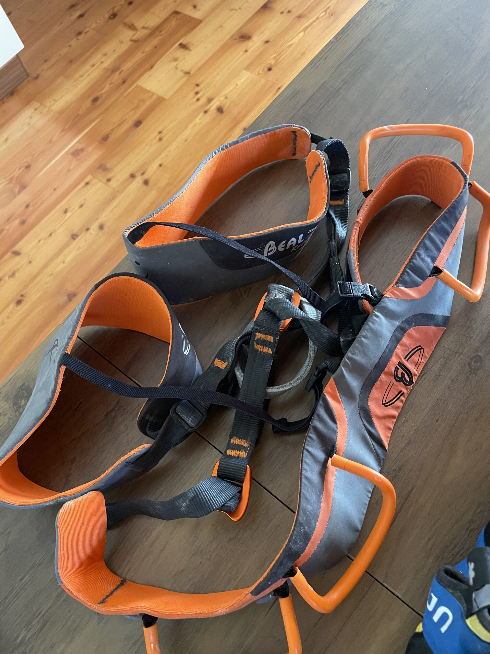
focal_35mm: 26
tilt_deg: -63.5
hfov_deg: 53.1
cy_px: 327
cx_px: 245
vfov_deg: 67.3
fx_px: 491
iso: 500
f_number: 1.6
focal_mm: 4.2
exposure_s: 1/40
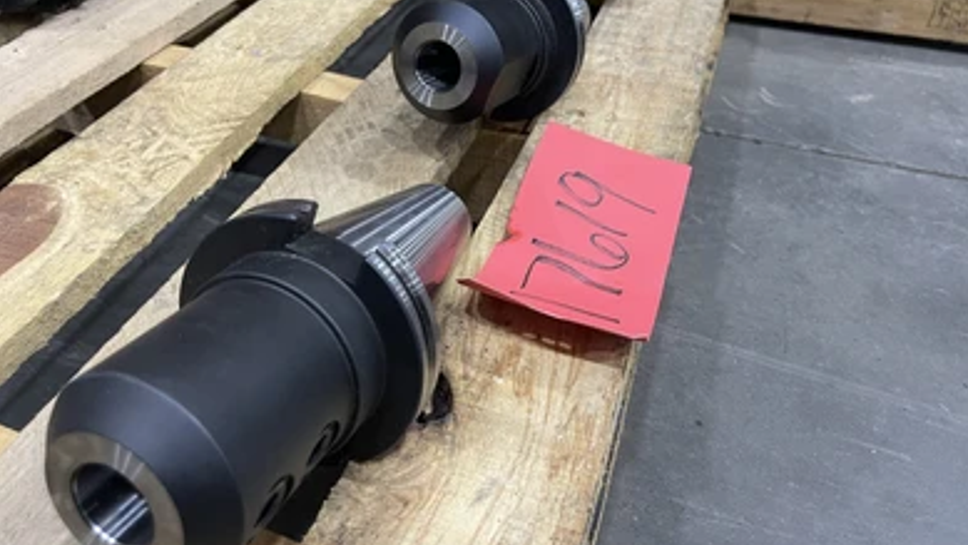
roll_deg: +1.1
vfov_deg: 41.0
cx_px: 495
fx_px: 719
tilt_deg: -36.3
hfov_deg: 67.9
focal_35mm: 28
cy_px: 179
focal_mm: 5.1
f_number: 1.6
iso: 320
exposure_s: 1/60
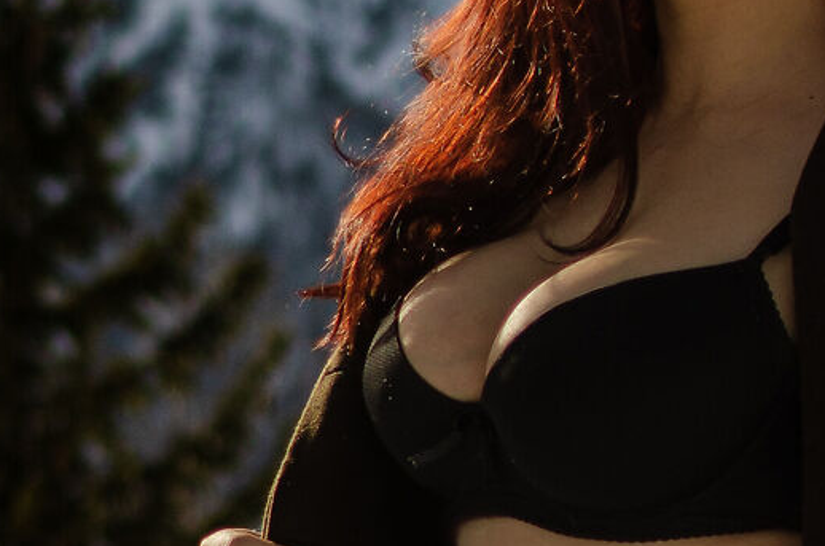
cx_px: -326
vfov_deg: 5.6
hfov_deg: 8.3
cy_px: 406
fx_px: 5564
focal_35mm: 243
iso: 100
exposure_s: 1/8000
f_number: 1.8
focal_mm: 35
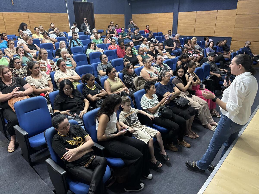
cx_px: 130
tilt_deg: -21.2
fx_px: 195
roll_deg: +1.4
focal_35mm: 26
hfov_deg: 67.3
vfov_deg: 53.1
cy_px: 97
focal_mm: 5.96
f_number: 1.6
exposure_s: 1/30
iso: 500
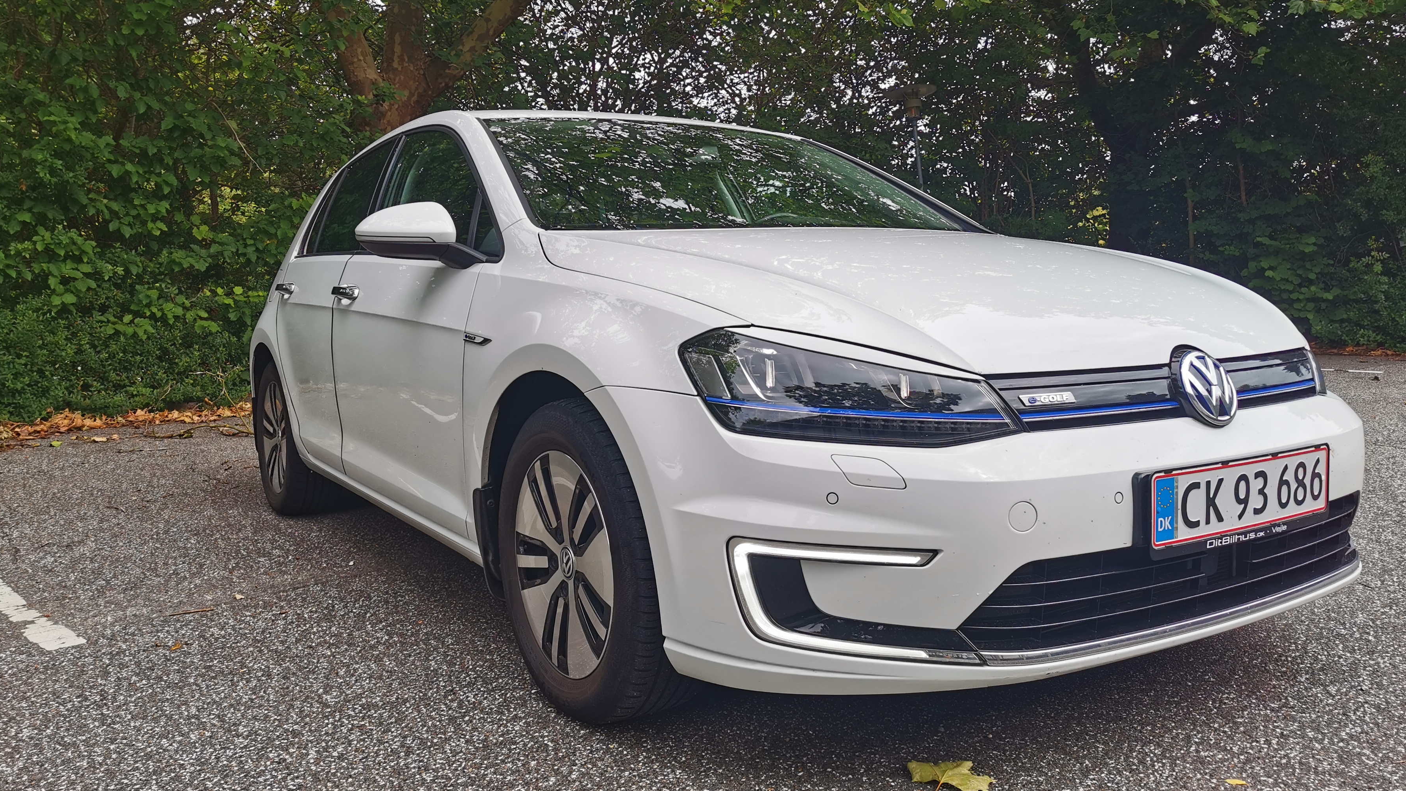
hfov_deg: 64.3
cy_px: 368
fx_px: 1118
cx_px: 702
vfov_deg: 38.9
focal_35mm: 30
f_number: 1.6
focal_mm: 5.56
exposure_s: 1/1832
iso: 50
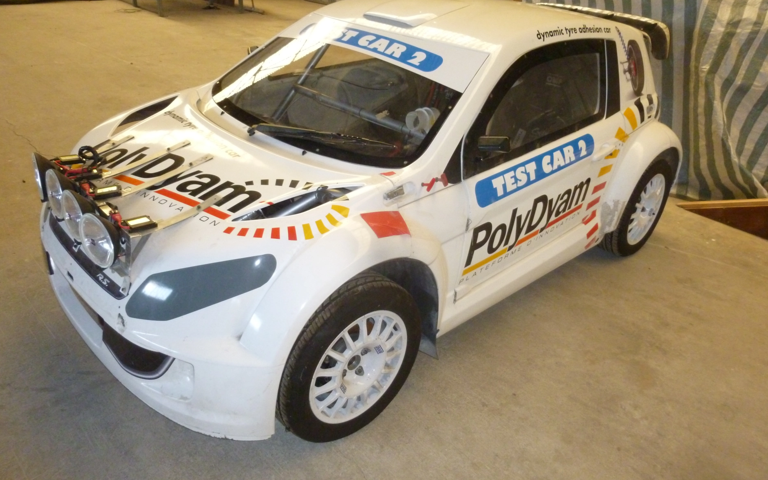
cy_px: 244
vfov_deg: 46.0
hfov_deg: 68.4
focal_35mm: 27
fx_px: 565
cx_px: 384
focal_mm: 4.5
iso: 400
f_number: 3.1
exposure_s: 1/60
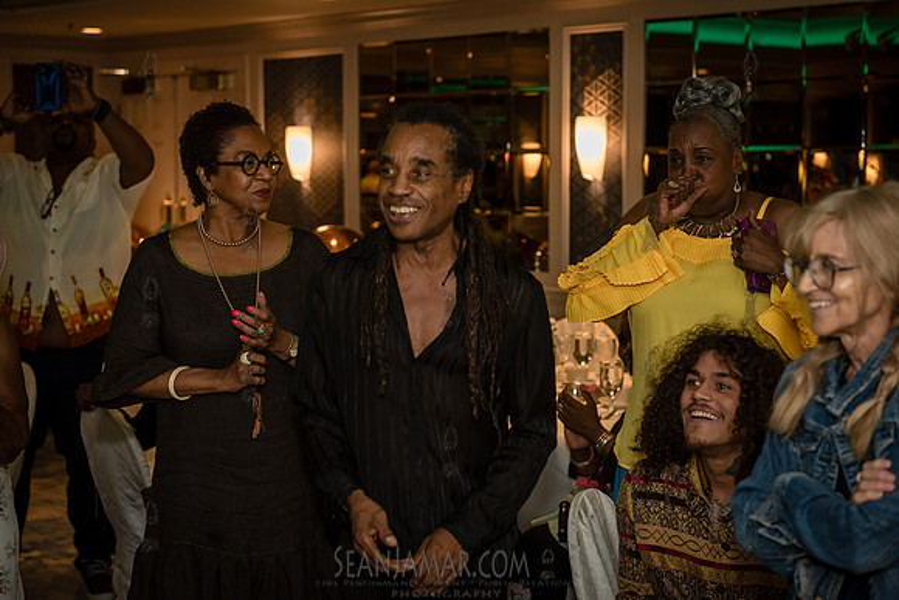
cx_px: 450
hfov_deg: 28.8
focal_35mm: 70
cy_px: 300
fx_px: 1748
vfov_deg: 19.5
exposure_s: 1/200
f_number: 3.5
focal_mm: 70
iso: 1600
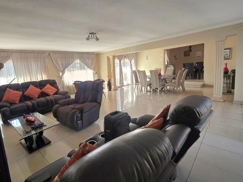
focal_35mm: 17
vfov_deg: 74.6
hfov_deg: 89.8
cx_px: 96
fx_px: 119
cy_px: 85
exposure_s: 1/101
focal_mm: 2.2
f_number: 1.9
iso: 160
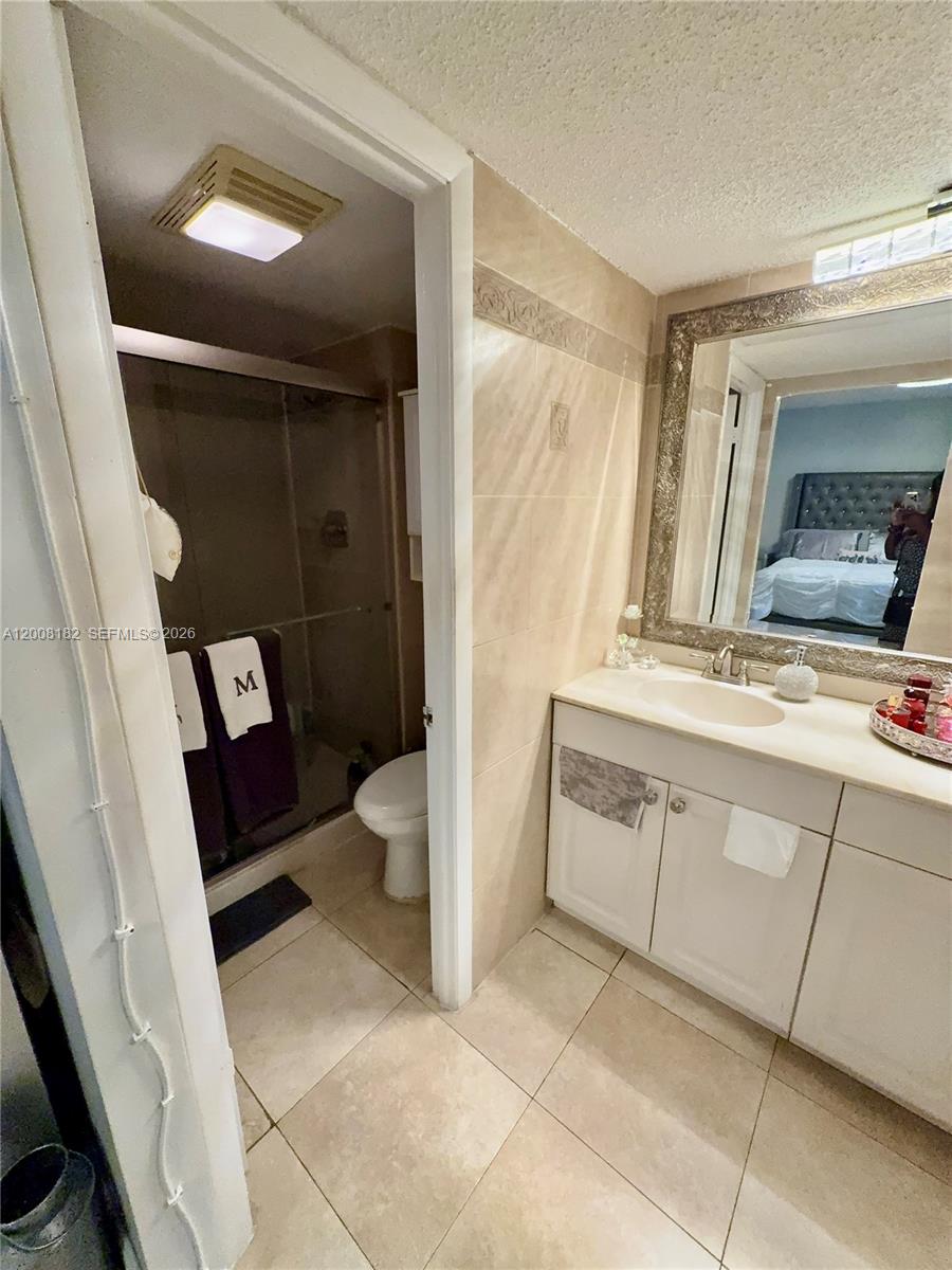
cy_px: 635
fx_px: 513
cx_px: 476
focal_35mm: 14
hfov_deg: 85.7
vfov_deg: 102.1
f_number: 2.2
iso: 320
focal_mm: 2.22
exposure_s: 1/120
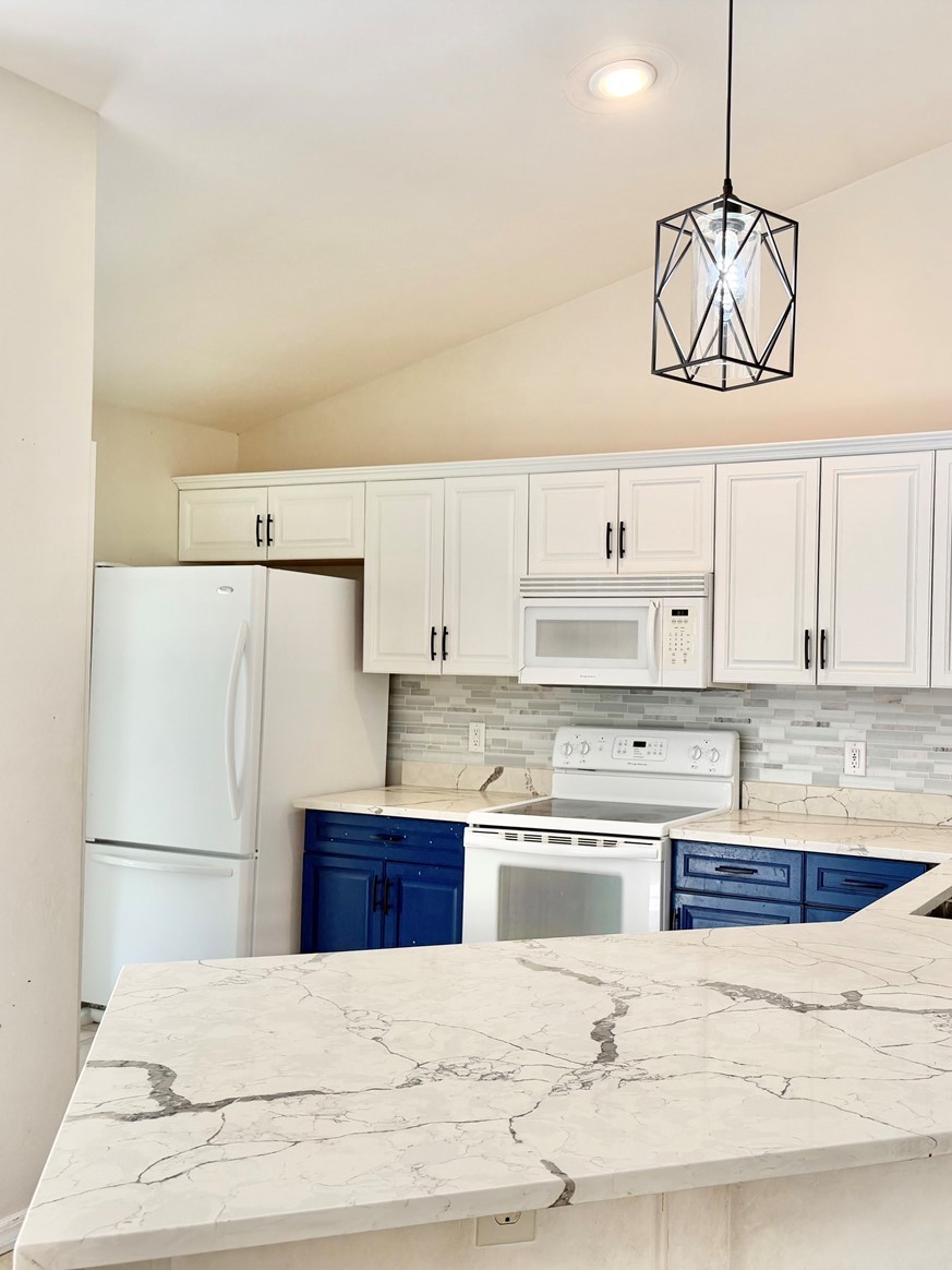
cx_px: 689
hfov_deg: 41.9
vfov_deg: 55.3
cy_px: 650
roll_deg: +0.3
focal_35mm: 33
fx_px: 1210
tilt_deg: +0.0
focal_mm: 6.76
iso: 125
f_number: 1.78
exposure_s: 1/120
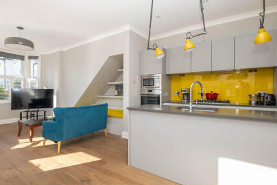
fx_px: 131
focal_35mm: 17
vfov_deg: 70.4
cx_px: 123
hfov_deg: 92.9
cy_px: 90
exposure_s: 1/125
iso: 400
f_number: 6.4
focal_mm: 10
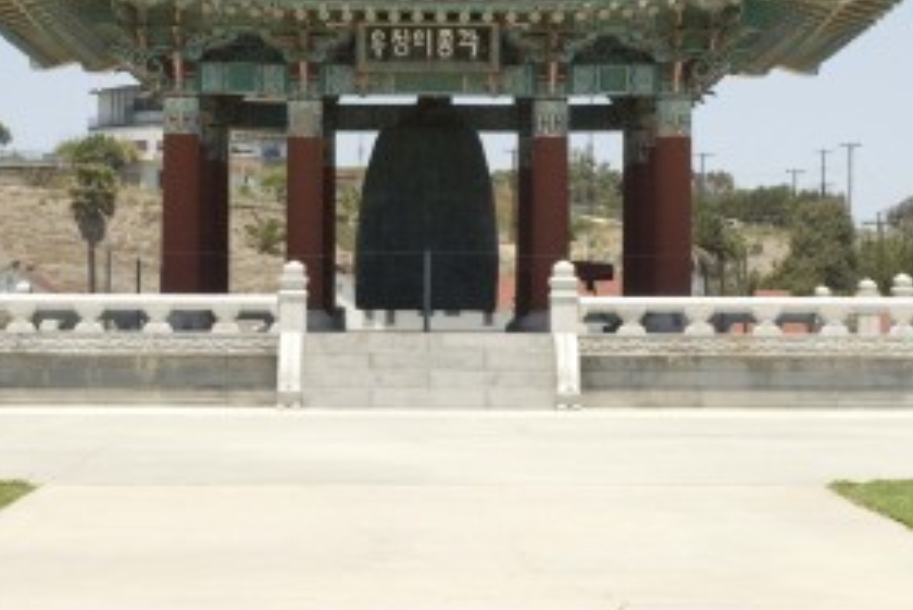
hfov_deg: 17.3
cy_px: 104
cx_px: 453
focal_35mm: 118
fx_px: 2994
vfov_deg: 11.6
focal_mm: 44
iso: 800
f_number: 11
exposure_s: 1/500
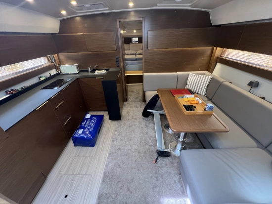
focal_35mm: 13
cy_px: 102
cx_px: 136
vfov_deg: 90.0
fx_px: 102
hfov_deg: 106.2
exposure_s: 1/60
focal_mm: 1.57
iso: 320
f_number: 1.8
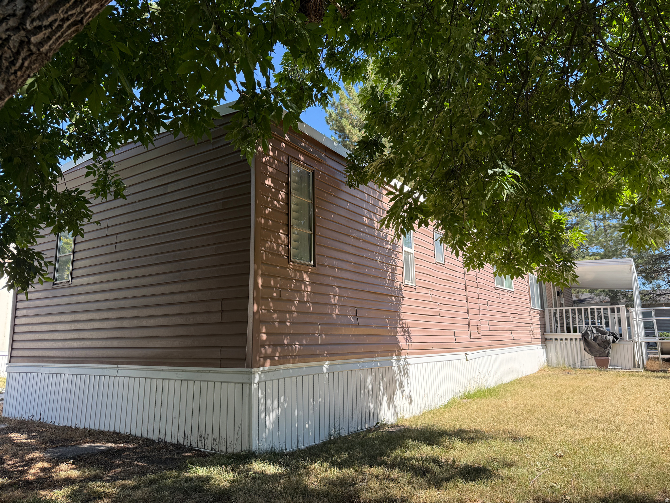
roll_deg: +0.7
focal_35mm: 24
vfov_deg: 56.8
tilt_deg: +9.8
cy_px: 252
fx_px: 465
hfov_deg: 71.6
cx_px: 335
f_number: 1.78
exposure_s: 1/1122
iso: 80
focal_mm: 6.76
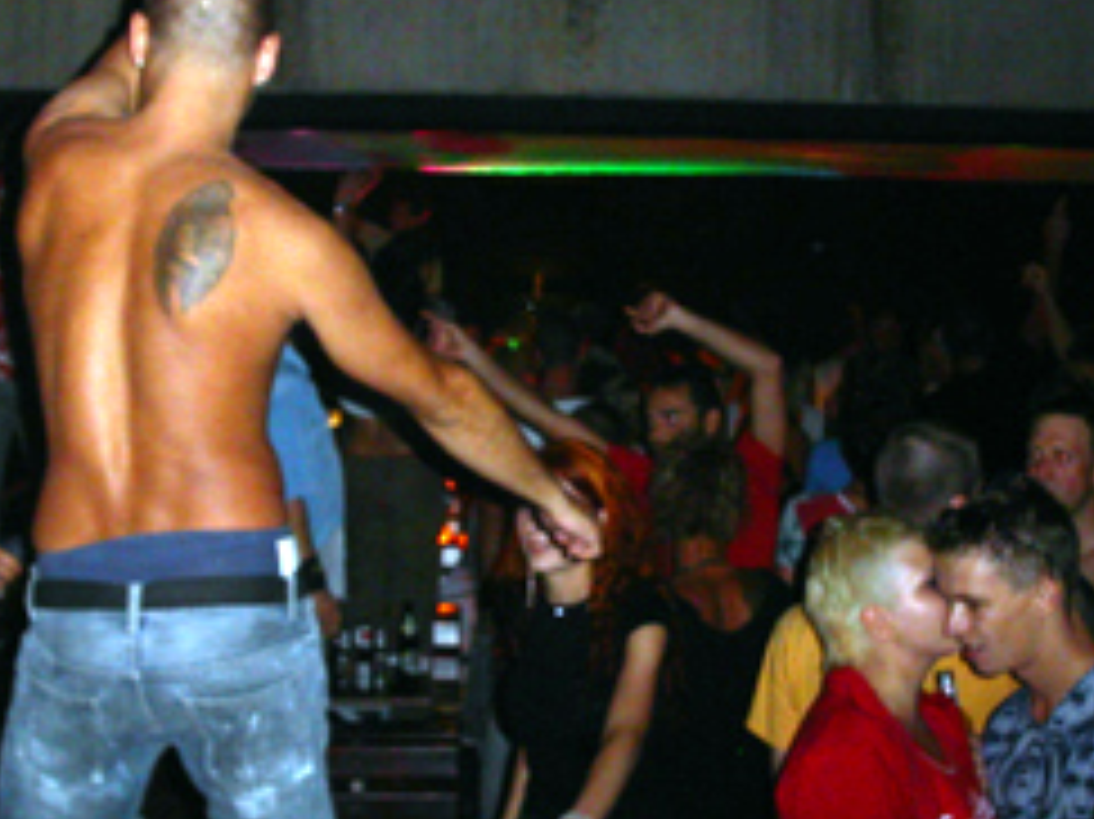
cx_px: 660
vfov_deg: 23.2
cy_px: 500
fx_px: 1990
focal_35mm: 63
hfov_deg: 30.7
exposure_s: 1/30
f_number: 2.8
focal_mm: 7.8
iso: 200
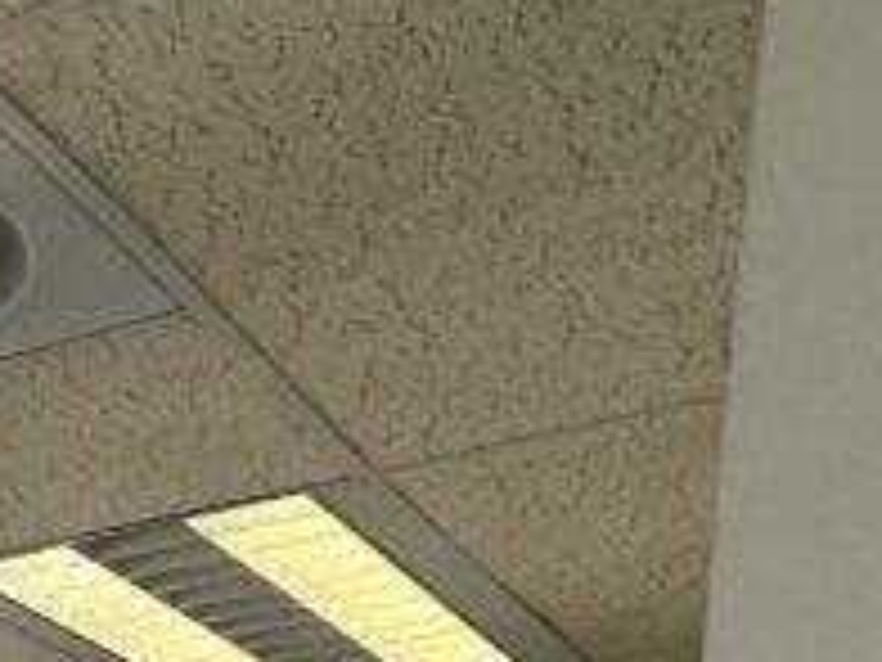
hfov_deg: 17.8
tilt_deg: -3.8
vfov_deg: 15.9
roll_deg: -2.7
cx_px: -914
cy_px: 1315
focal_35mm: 73
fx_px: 1860
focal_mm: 2.22
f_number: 2.2
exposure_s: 1/100
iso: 125
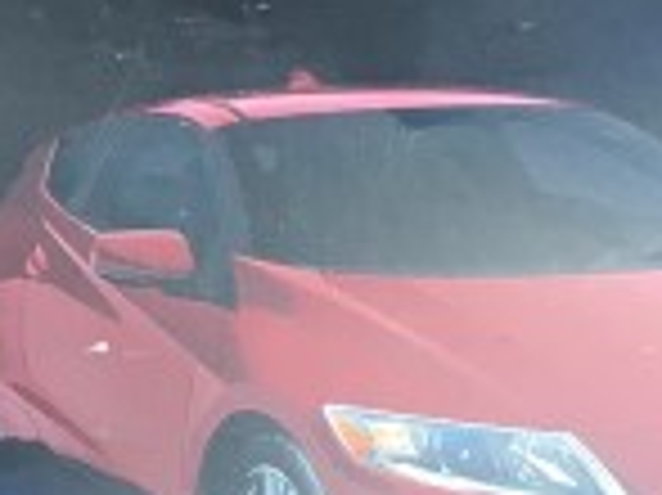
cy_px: 198
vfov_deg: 7.3
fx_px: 3860
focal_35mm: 202
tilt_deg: -54.1
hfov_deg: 9.7
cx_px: 739
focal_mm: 4.15
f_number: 2.2
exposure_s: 1/30
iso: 25
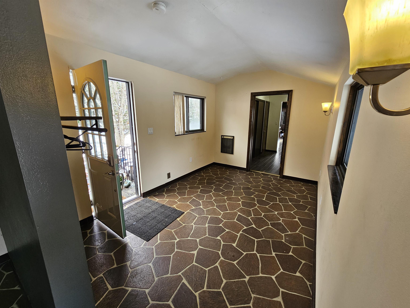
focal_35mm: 13
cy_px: 154
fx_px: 154
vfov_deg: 89.9
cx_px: 205
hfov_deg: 106.2
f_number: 2.2
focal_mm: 2.2
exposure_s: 1/60
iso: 80
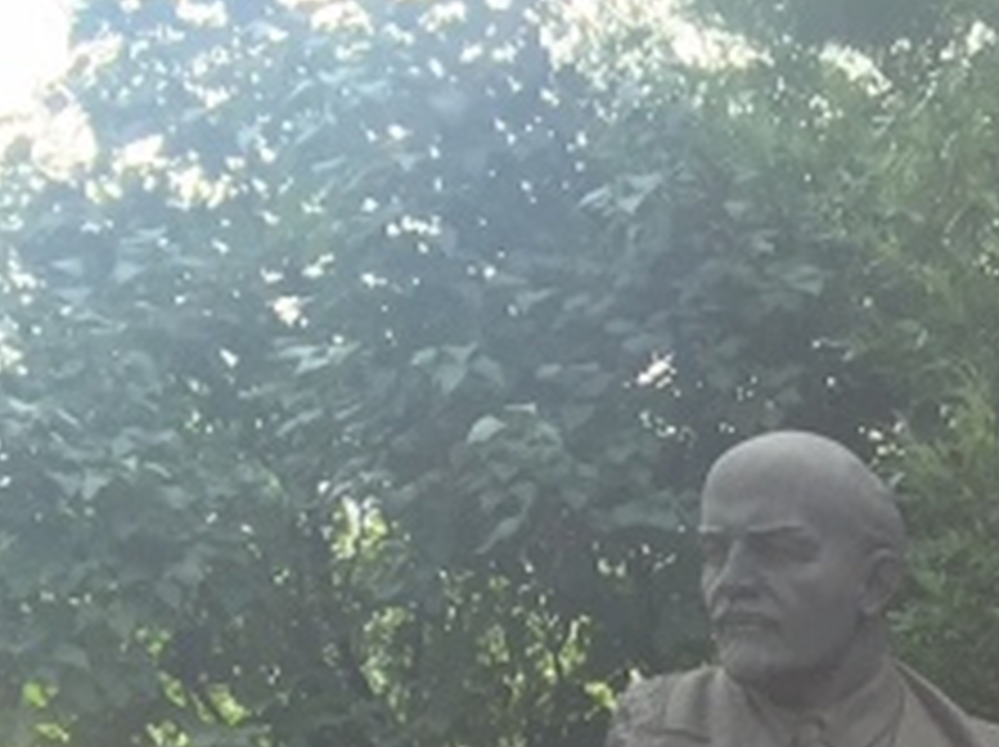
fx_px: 3863
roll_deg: -0.7
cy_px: 1714
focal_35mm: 134
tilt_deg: -7.5
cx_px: 1570
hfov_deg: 13.7
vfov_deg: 9.9
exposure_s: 1/366
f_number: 2.2
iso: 32
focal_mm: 4.15
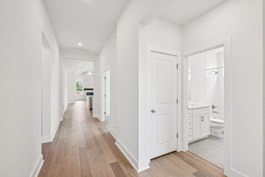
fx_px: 110
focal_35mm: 15
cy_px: 88
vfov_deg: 77.3
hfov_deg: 100.4
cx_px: 132
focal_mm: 15
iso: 100
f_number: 6.7
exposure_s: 1/20
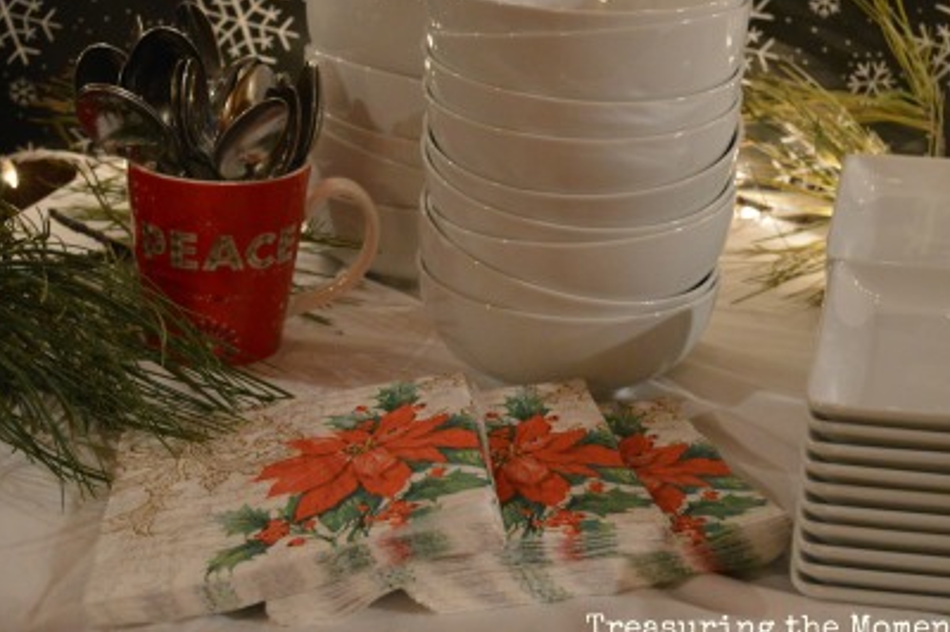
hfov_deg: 30.7
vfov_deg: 20.7
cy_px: 268
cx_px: 489
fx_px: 1730
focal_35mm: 66
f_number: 5
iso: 3200
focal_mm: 35
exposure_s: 1/15
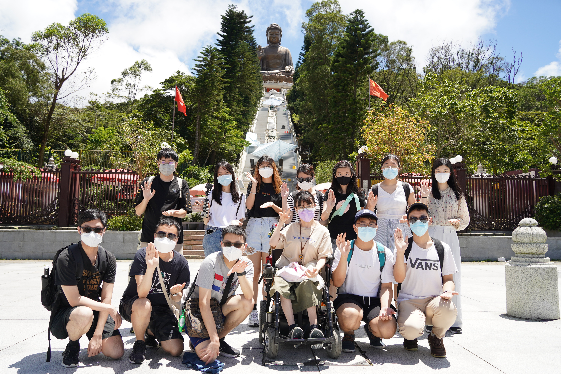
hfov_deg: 60.3
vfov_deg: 42.3
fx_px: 483
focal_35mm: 31
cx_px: 280
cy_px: 187
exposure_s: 1/640
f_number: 5
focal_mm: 31
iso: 200
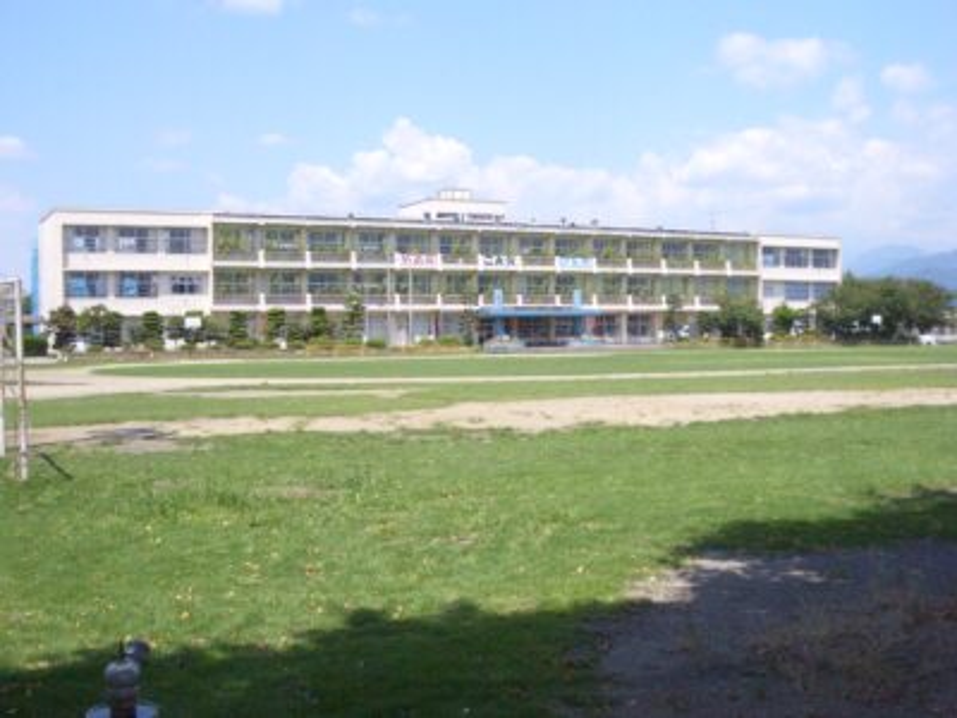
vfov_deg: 35.1
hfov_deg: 45.8
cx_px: 478
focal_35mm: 41
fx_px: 1133
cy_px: 359
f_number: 4.6
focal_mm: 6.8
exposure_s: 1/2000
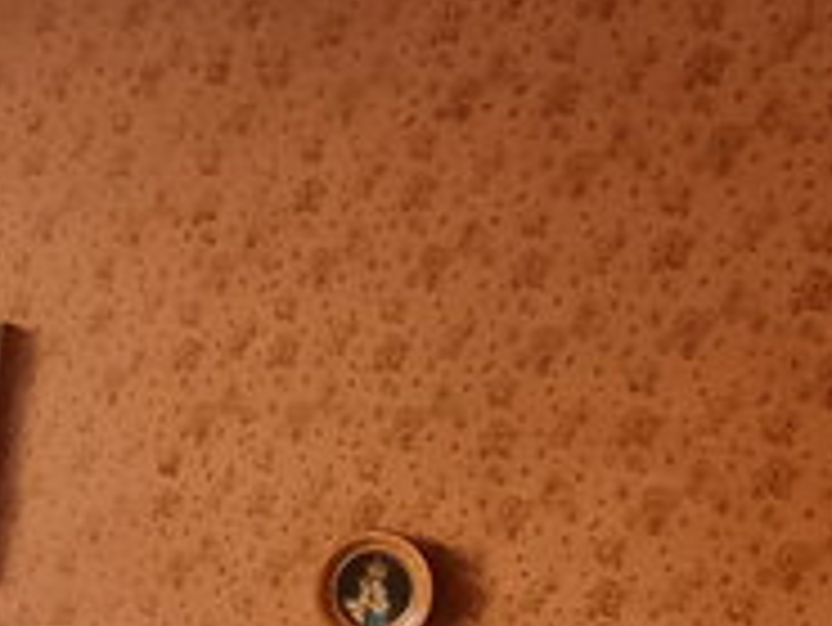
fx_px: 1804
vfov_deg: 18.3
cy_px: 824
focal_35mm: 75
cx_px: -731
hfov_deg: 18.9
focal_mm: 2.2
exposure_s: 1/50
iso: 250
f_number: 2.2
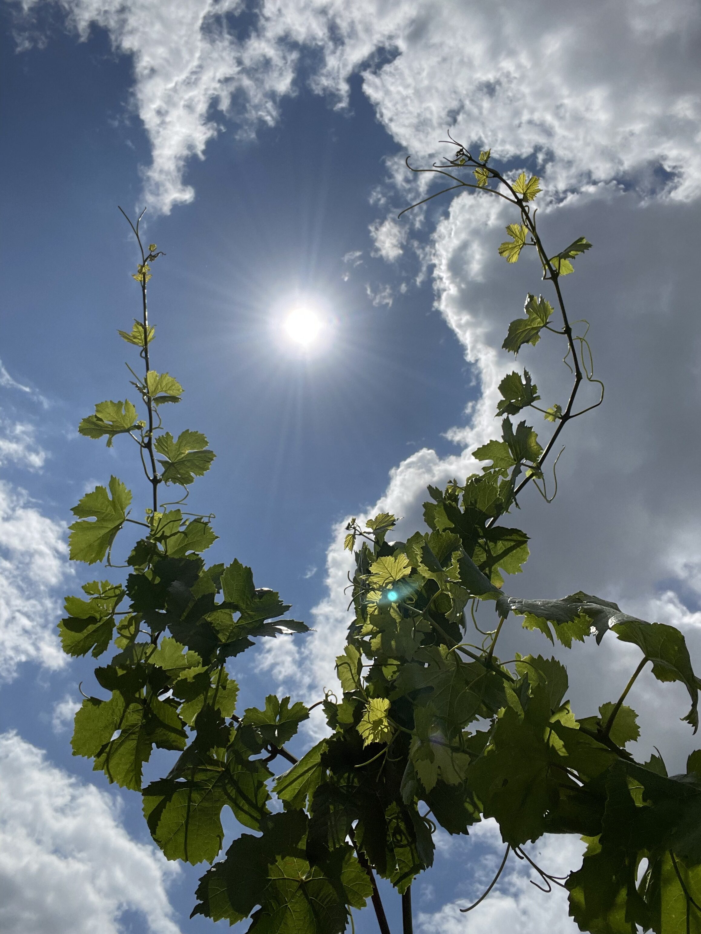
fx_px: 810
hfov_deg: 46.8
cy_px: 467
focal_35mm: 30
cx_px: 350
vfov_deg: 60.0
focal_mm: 2.71
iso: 25
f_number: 2.2
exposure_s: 1/7576
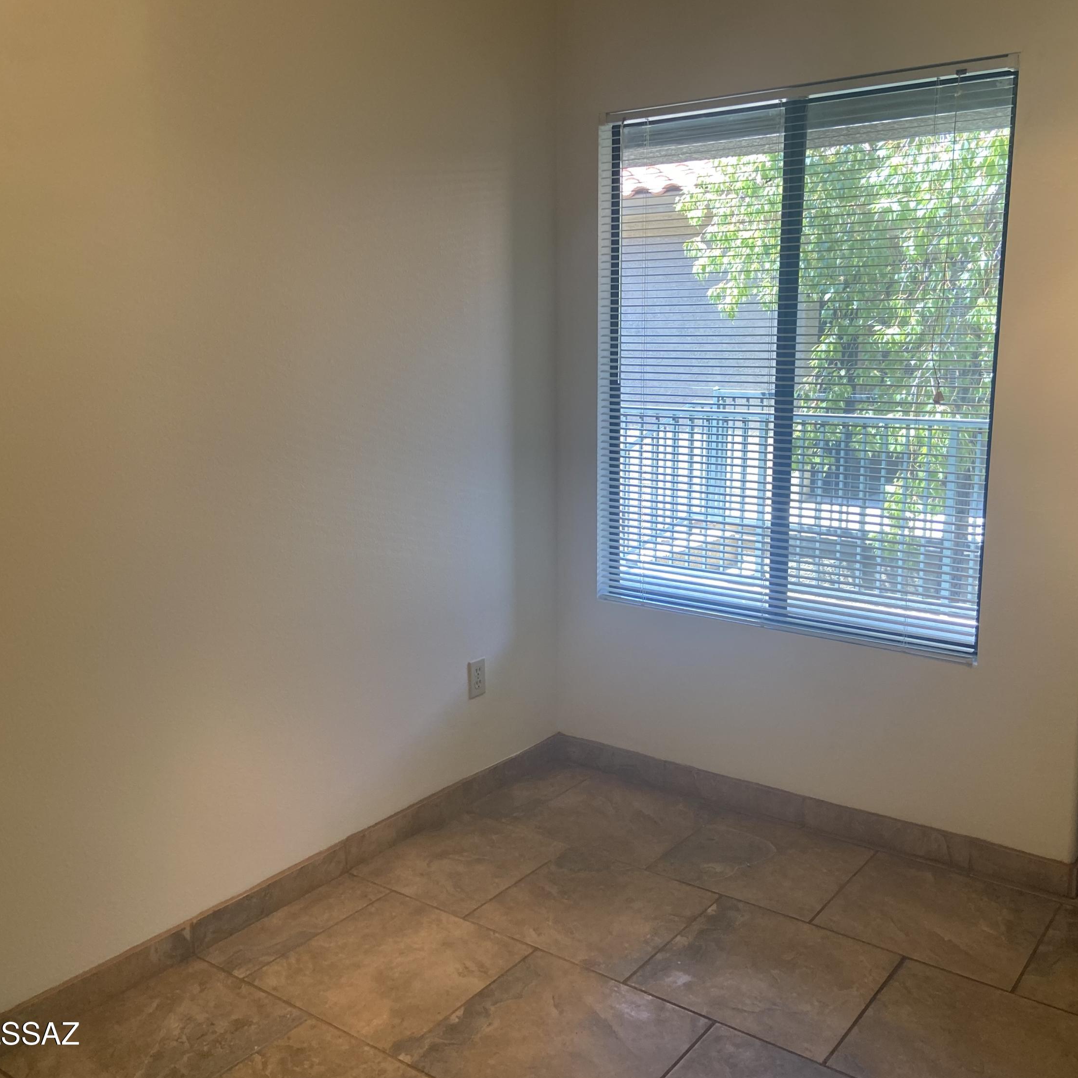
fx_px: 1092
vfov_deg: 52.5
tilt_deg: -9.1
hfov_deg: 52.5
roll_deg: +1.4
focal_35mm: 31
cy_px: 537
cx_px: 585
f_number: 1.8
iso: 125
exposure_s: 1/120
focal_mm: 4.25
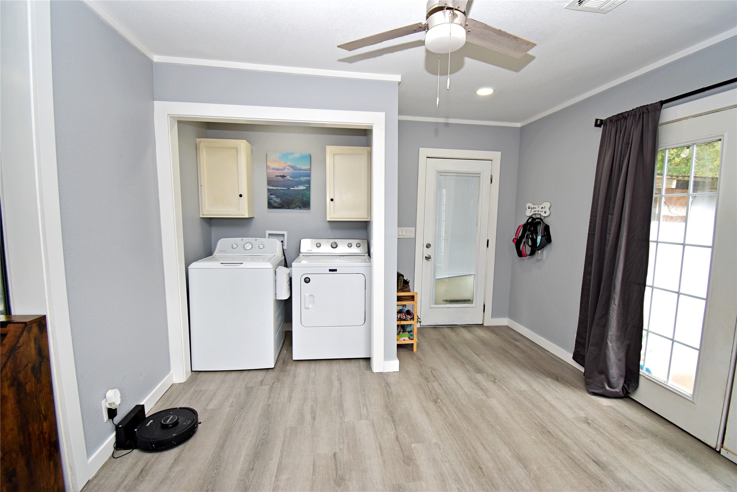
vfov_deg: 77.3
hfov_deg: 100.4
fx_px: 307
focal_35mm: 15
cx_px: 368
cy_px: 246
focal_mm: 10
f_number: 4.5
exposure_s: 1/50
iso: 200
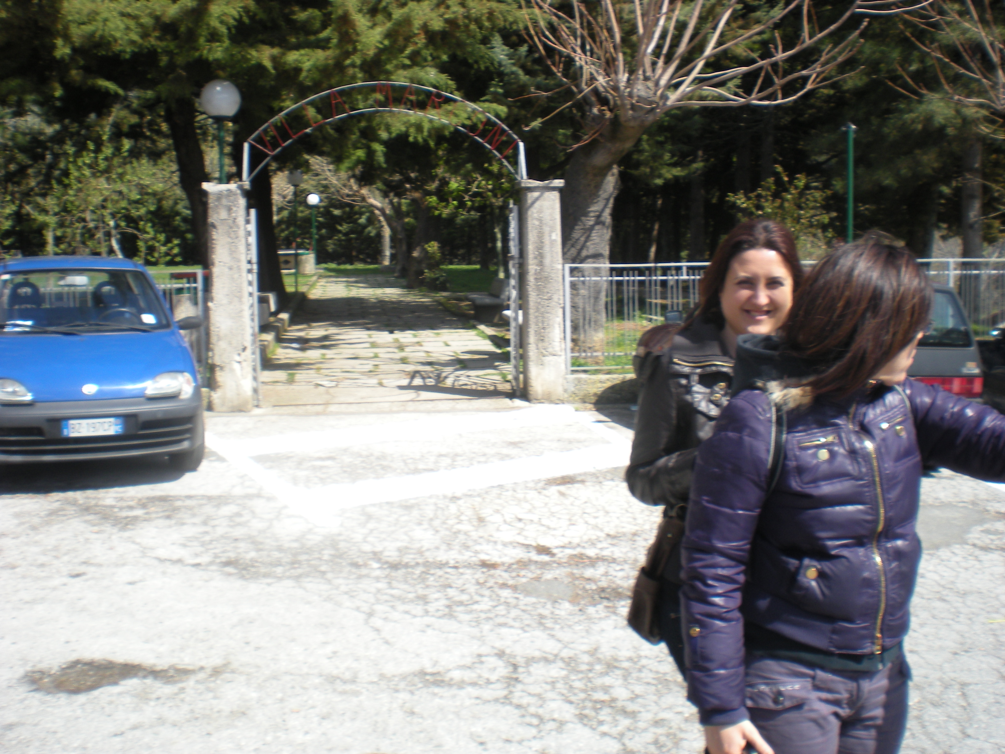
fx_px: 1103
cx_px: 502
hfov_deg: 49.0
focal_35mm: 38
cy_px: 377
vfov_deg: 37.7
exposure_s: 1/248
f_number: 4.6
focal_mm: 6.3
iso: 64
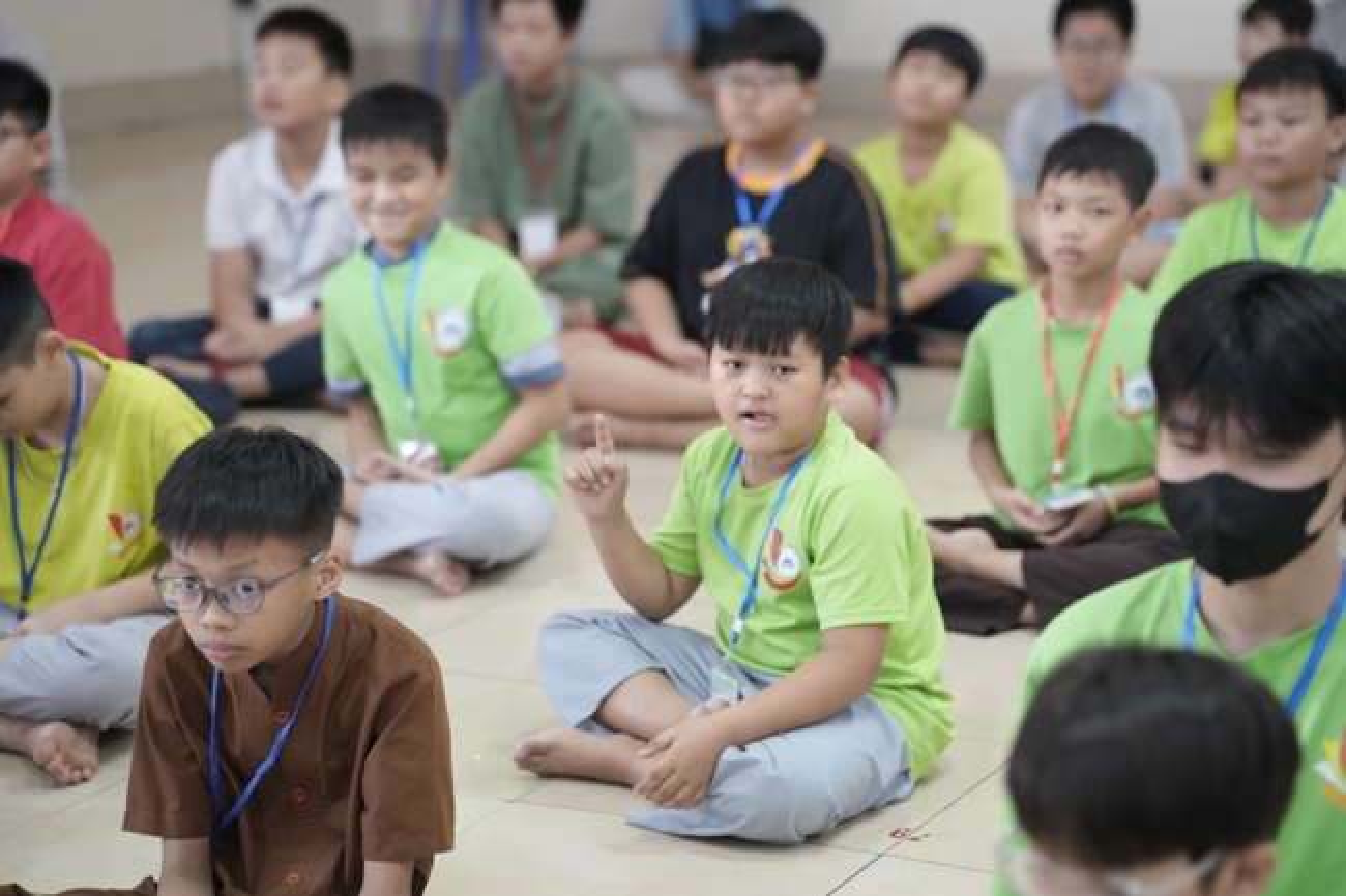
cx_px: 673
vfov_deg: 14.5
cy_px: 448
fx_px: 3513
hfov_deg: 21.7
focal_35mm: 94
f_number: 2.8
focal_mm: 94
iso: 4000
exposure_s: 1/160
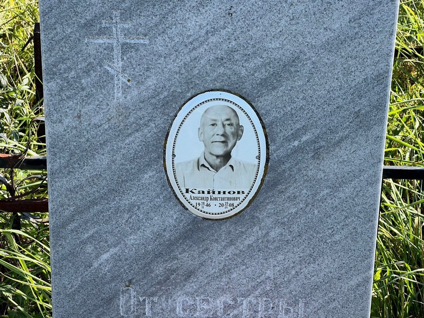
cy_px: 159
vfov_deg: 19.1
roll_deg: -0.2
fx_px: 943
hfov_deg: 25.3
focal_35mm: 77
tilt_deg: -21.3
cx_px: 212
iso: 32
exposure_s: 1/250
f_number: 2.8
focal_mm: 9
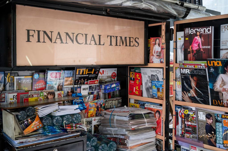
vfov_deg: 34.2
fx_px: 247
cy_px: 76
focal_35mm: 39
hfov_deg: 49.6
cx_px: 114
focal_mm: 39
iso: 1000
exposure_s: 1/80
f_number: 4
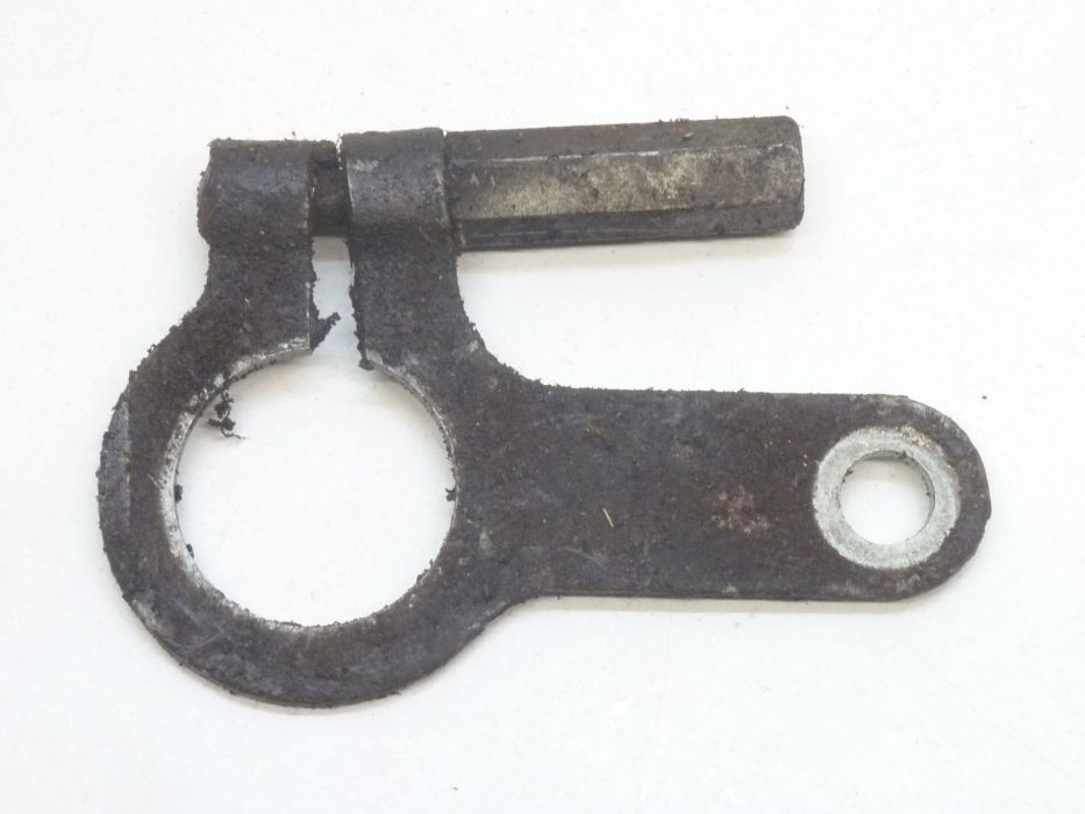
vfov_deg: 17.8
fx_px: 2602
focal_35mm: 83
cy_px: 407
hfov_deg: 23.6
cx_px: 542
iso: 400
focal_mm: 13.7
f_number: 4.2
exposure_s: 1/15
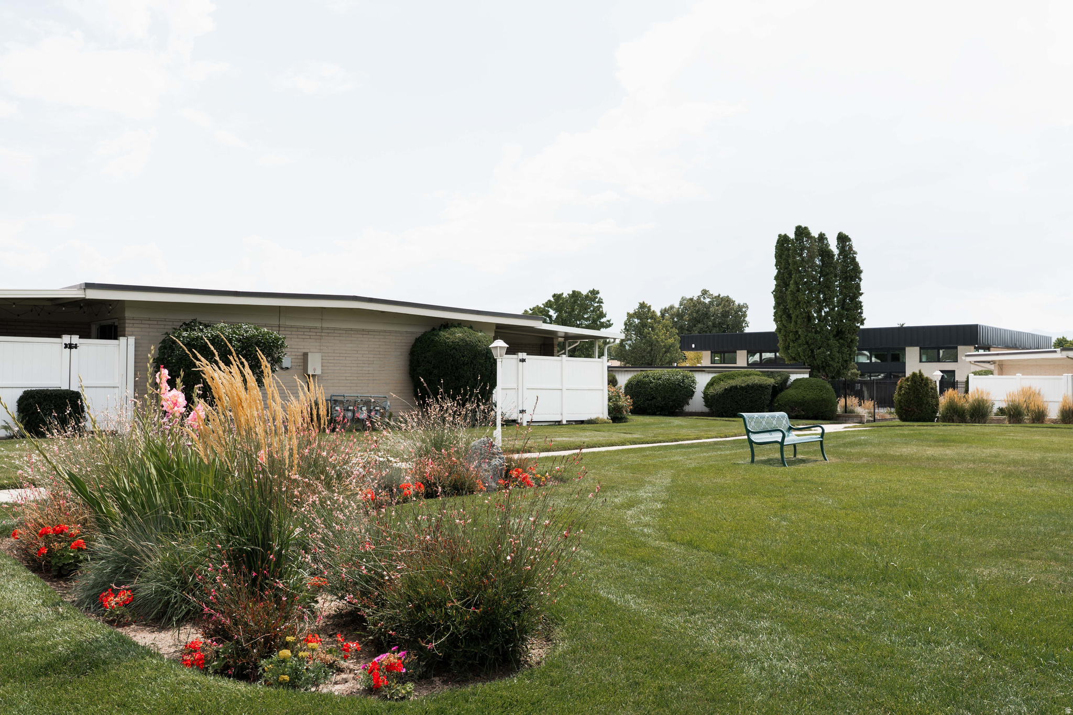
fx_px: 897
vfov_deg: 43.5
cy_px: 358
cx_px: 536
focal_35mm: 30
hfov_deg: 61.8
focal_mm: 30.1
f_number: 8
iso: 100
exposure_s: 1/250
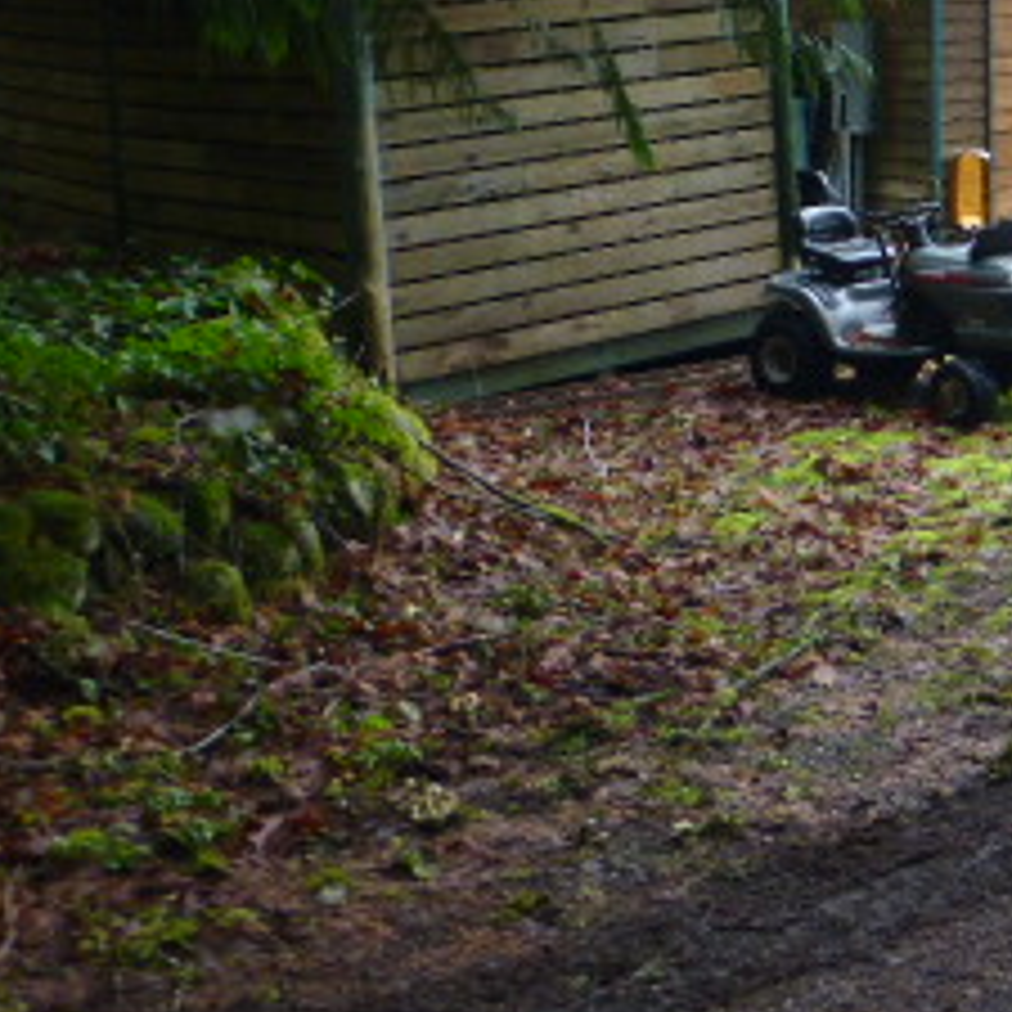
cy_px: -40
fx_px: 2249
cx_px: 1241
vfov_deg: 24.0
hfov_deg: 23.1
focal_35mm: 68
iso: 200
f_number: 3.4
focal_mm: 4.8
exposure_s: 1/60
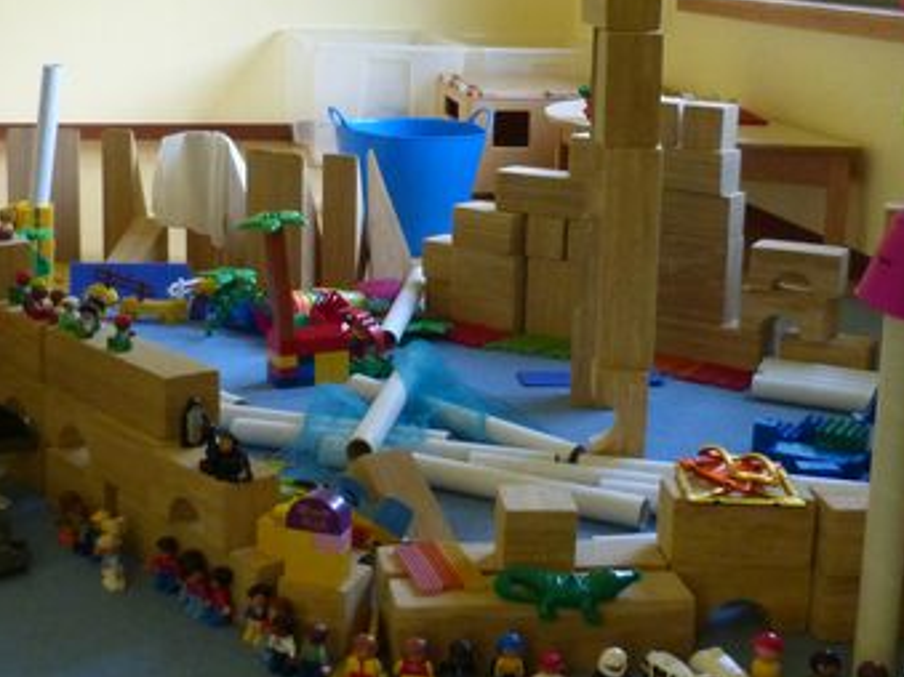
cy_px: 245
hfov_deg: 32.7
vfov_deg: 24.7
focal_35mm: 59
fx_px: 1540
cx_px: 400
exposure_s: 1/80
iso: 400
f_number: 2.8
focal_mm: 4.5
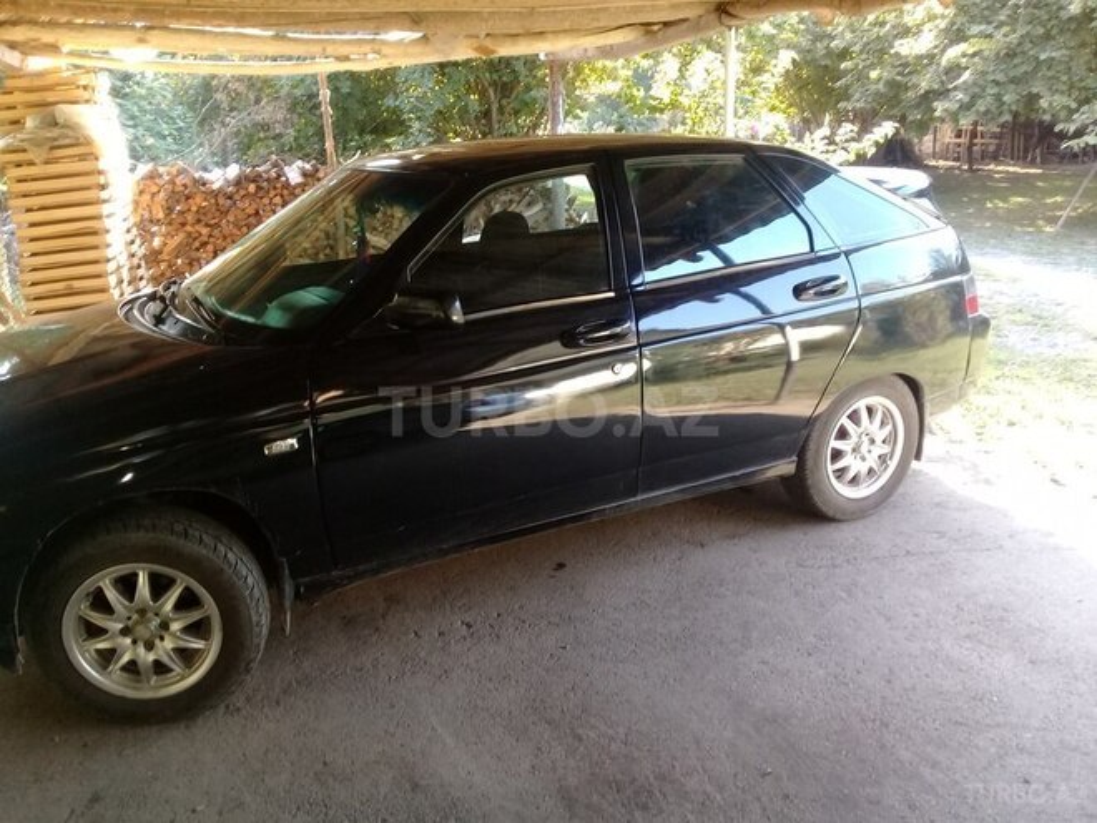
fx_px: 982
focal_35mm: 31
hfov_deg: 58.4
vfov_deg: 45.4
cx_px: 548
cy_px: 412
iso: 64
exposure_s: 1/33
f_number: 2.2
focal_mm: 3.3
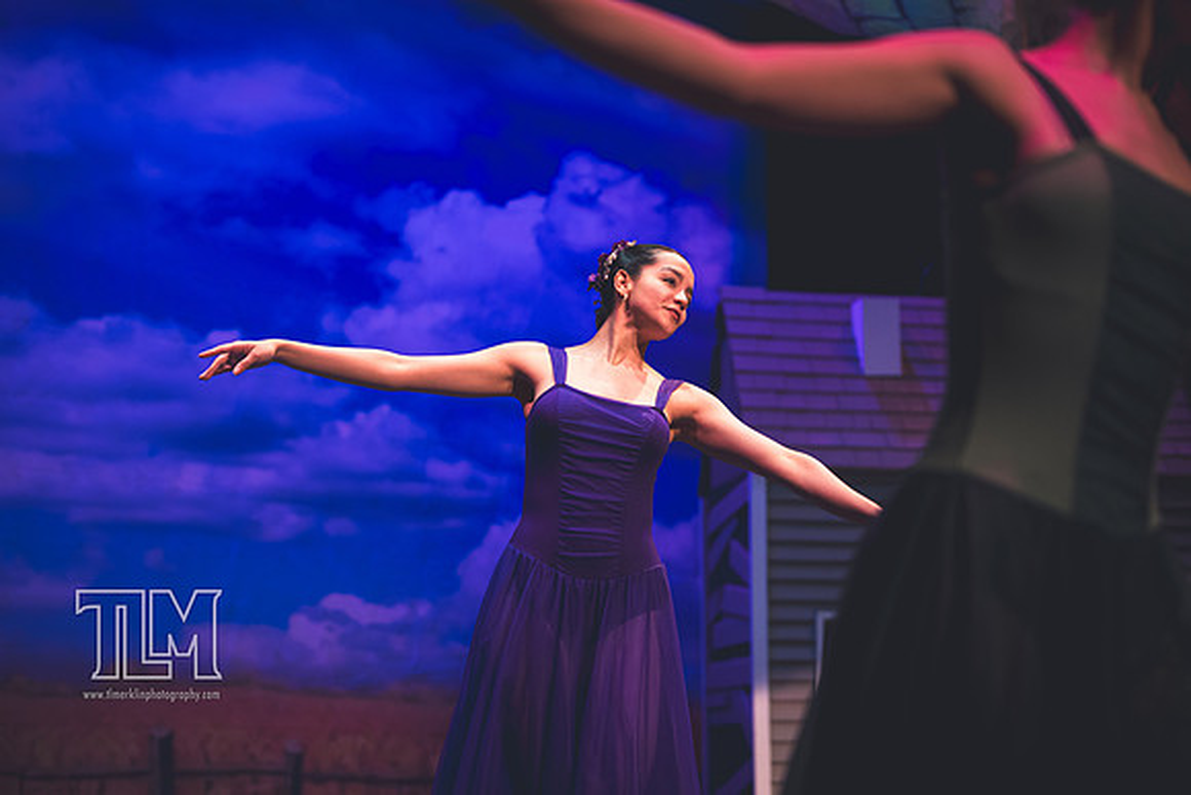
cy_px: 398
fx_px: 2316
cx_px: 596
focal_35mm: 70
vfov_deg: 19.5
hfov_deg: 28.8
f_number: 2.8
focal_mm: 70
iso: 1400
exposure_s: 1/250
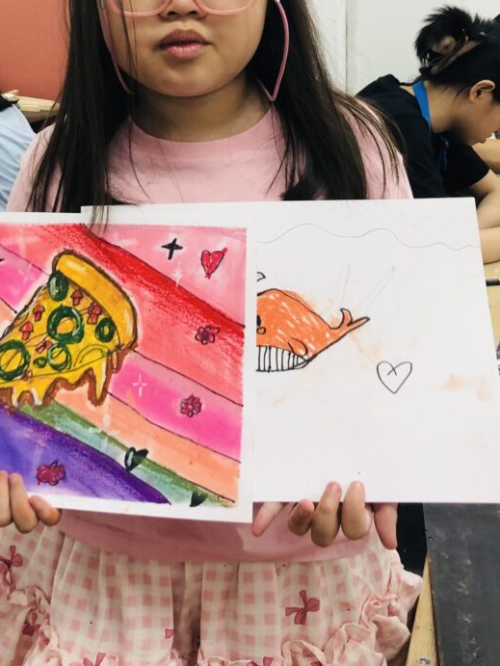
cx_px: 147
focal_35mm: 54
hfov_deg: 26.8
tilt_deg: -5.7
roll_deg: +1.1
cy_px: 42
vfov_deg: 33.3
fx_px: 1039
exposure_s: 1/50
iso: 25
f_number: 1.8
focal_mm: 4
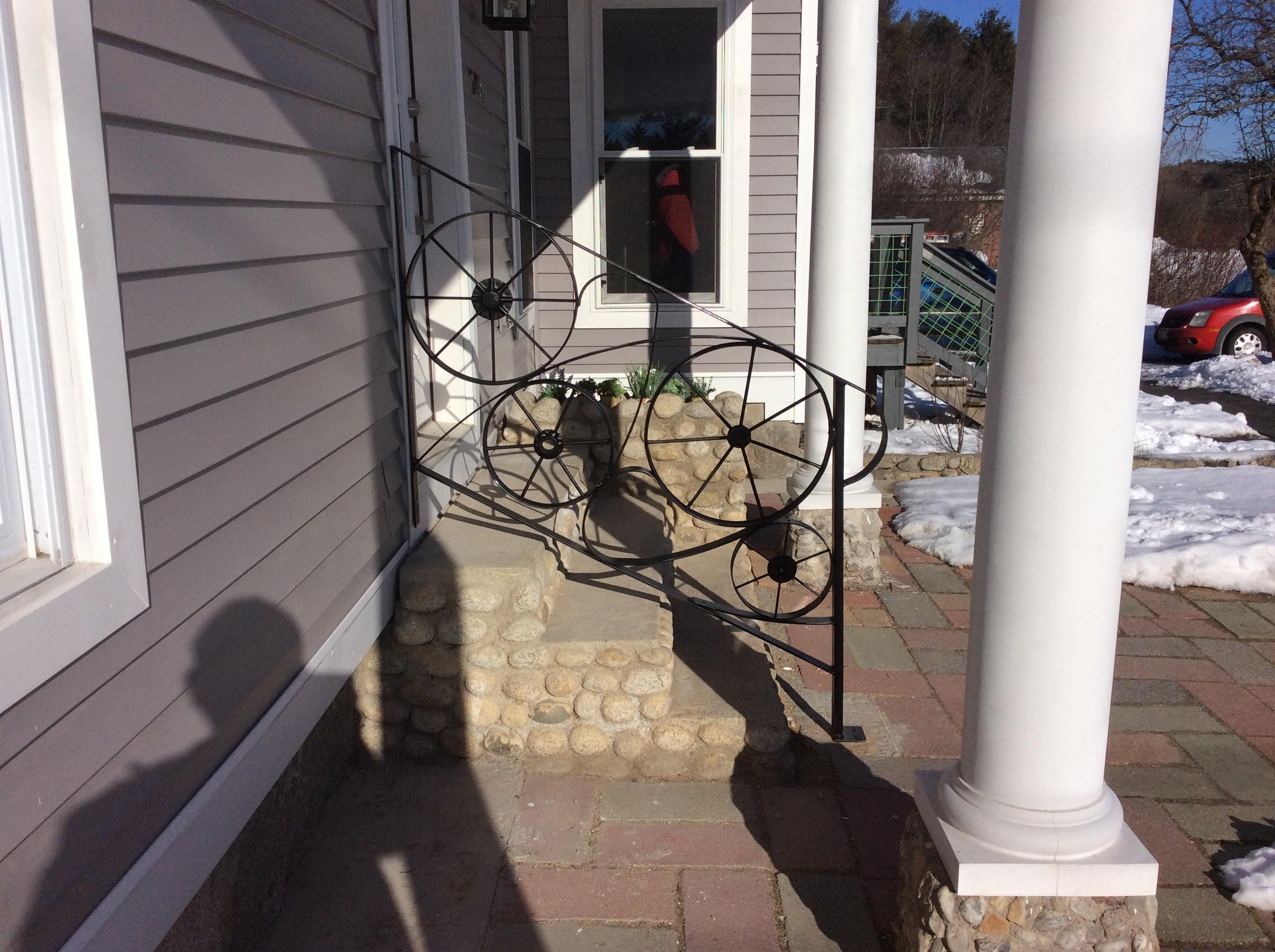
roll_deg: -0.5
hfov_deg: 56.9
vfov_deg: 44.1
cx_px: 638
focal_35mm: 32
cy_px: 476
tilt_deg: -14.6
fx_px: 1177
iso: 32
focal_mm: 3.3
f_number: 2.4
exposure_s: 1/4405
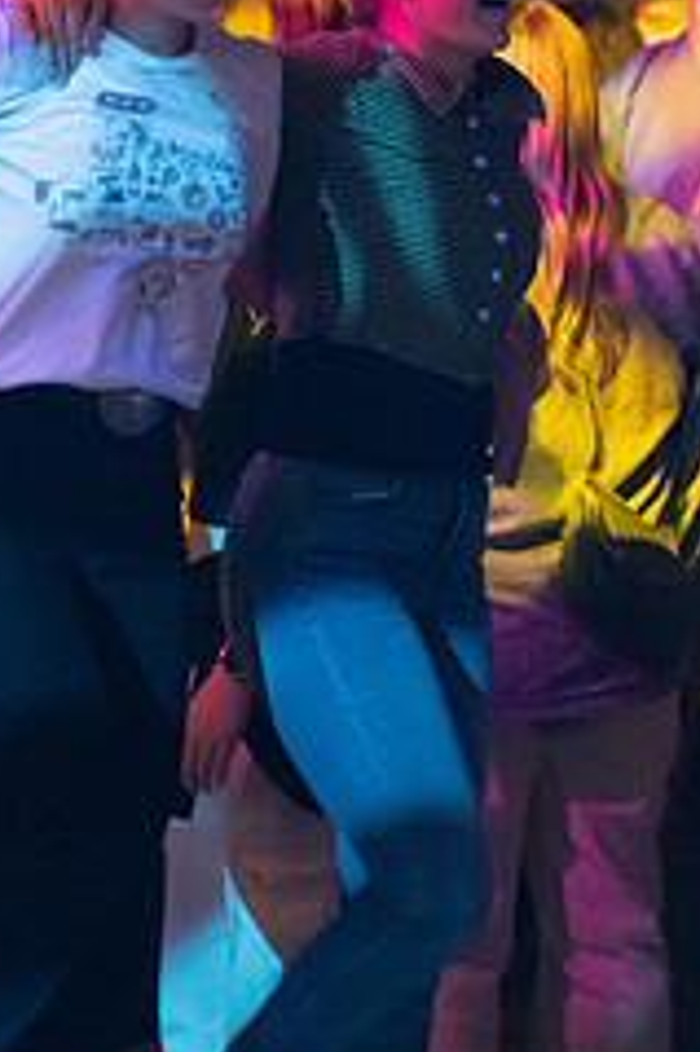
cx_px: 359
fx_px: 8207
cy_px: 703
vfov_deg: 7.3
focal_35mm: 281
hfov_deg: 4.9
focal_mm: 92
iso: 4000
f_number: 2.8
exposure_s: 1/160
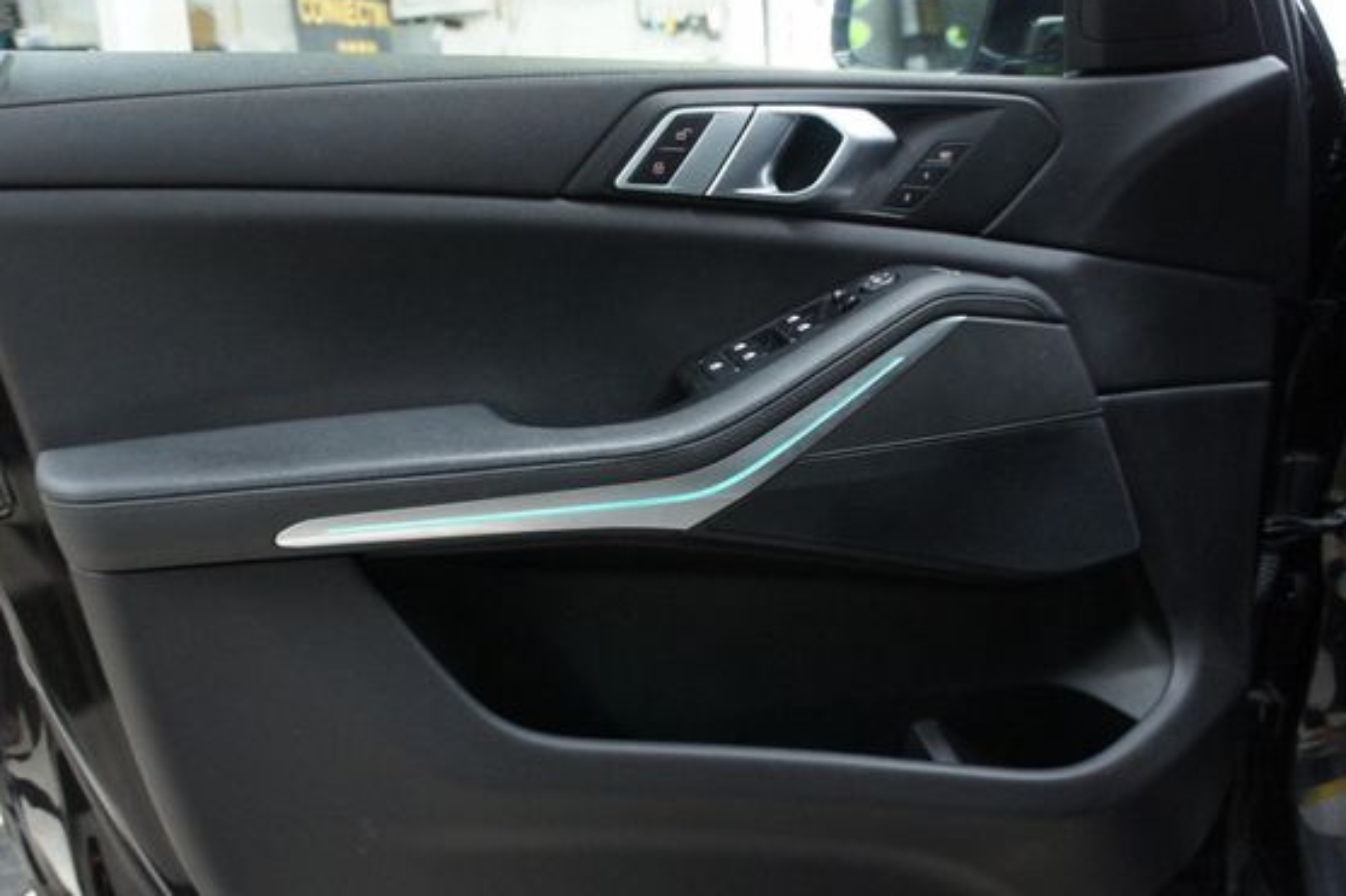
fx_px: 1159
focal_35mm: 31
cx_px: 599
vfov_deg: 42.3
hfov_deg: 60.2
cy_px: 483
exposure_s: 1/30
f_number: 3.5
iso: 1250
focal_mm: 18
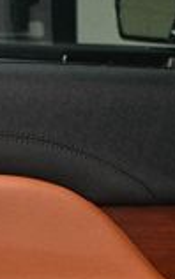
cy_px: 366
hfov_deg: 10.6
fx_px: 945
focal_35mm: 124
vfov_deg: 15.9
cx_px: 129
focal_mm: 20
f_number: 3.5
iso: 3200
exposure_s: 1/125
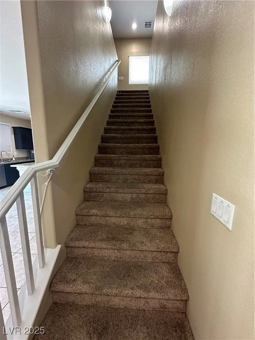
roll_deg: -1.0
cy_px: 170
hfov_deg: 85.7
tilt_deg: -8.9
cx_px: 128
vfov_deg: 102.1
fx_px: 138
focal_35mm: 14
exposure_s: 1/60
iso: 400
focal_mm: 2.22
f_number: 2.2
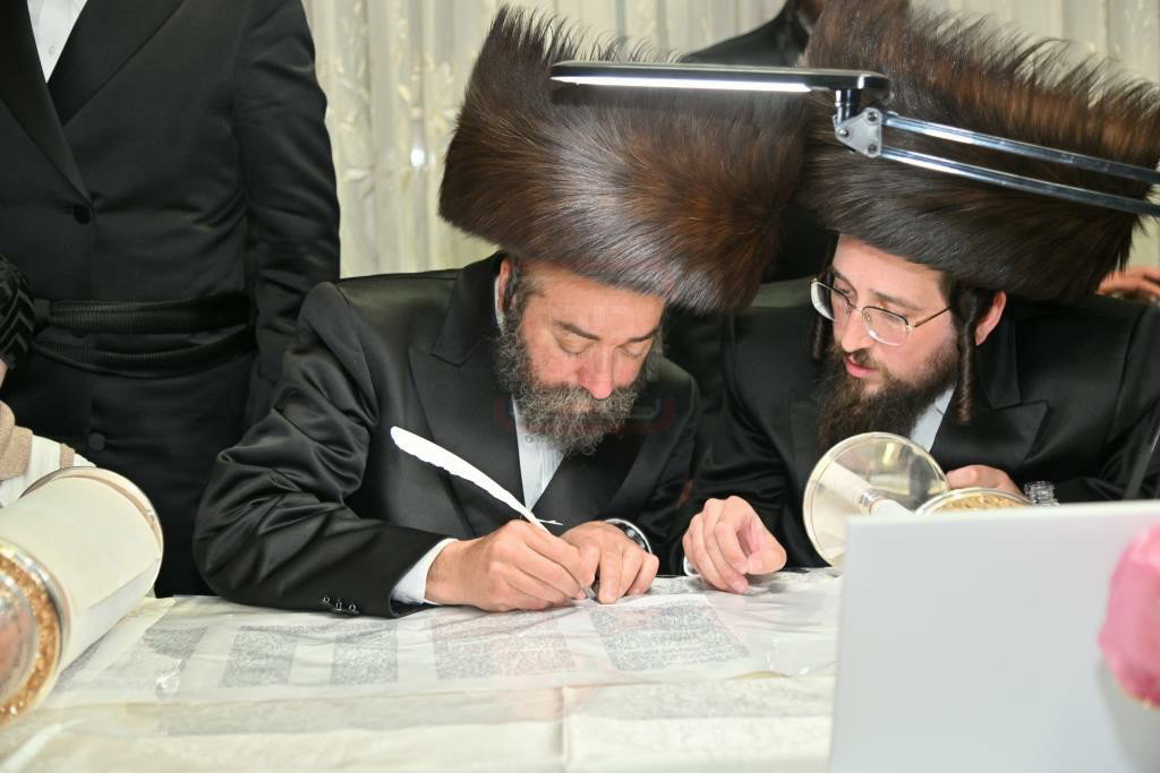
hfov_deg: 34.5
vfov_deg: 23.4
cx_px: 580
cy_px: 386
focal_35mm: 58
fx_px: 1869
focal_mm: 58
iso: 800
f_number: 4
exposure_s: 1/200
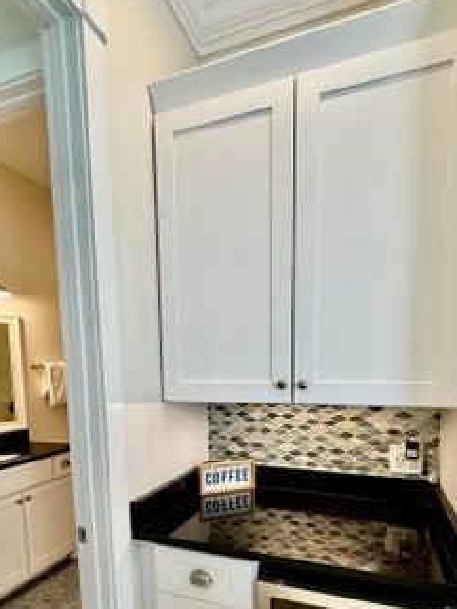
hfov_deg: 63.4
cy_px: 417
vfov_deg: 75.9
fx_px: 370
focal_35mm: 21
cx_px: 242
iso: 160
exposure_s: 1/120
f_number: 2.2
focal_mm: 2.22
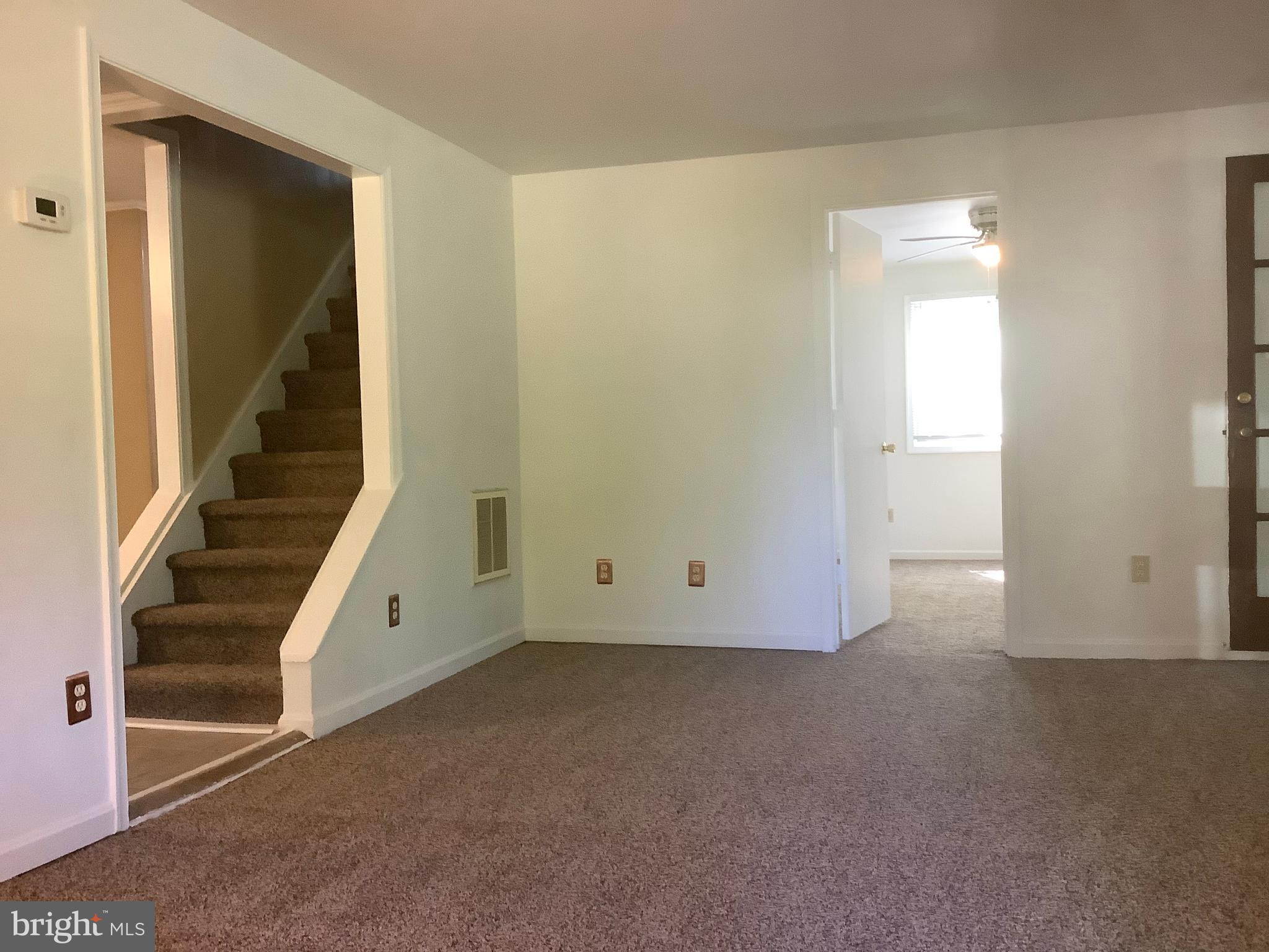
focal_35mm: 31
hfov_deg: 58.4
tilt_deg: -1.0
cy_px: 476
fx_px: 1136
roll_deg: +2.3
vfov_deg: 45.4
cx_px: 634
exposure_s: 1/60
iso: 250
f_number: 2.4
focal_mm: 3.3
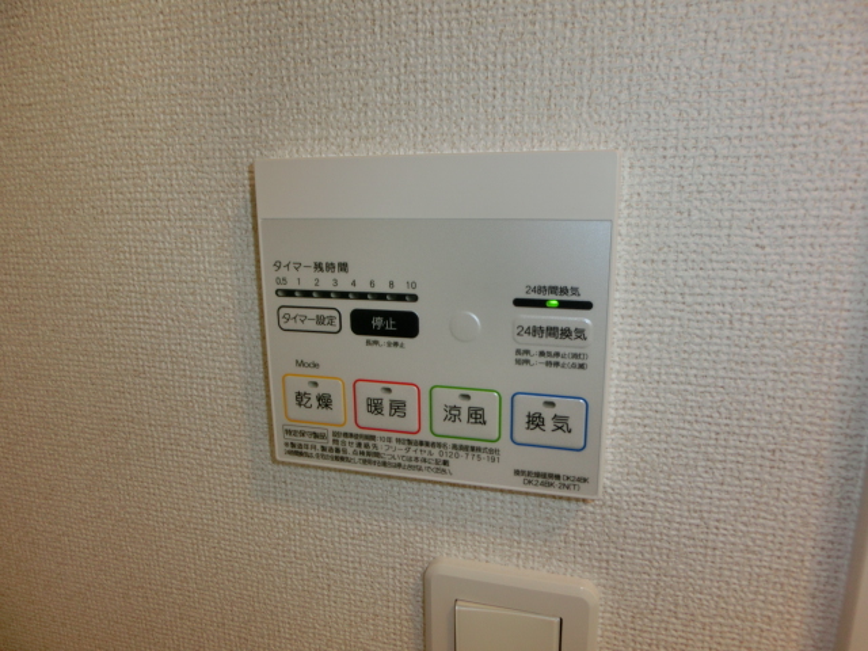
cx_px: 434
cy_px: 326
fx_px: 602
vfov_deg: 56.8
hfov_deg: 71.6
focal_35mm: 24
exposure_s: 1/60
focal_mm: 4.24
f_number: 3
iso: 80
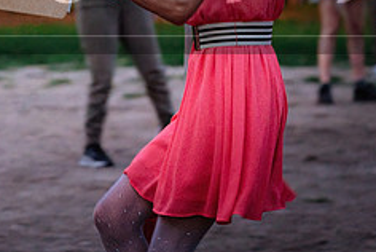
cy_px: -28
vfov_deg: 4.8
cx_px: 59
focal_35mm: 285
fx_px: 2980
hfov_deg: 7.2
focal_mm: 77.3
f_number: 2.8
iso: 1600
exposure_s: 1/100
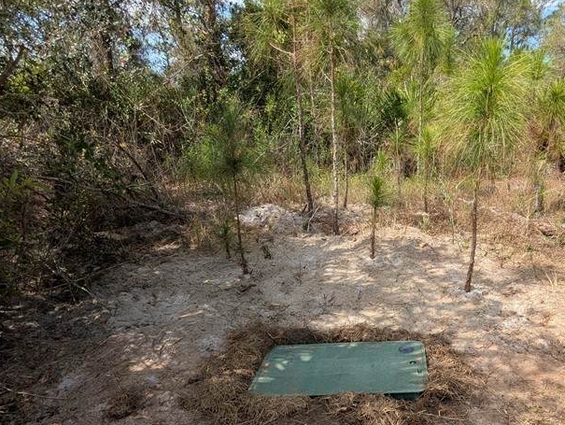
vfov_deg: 47.9
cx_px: 382
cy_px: 353
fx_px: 441
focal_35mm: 27
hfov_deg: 63.4
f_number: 2.2
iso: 47
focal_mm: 2.35
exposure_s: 1/830
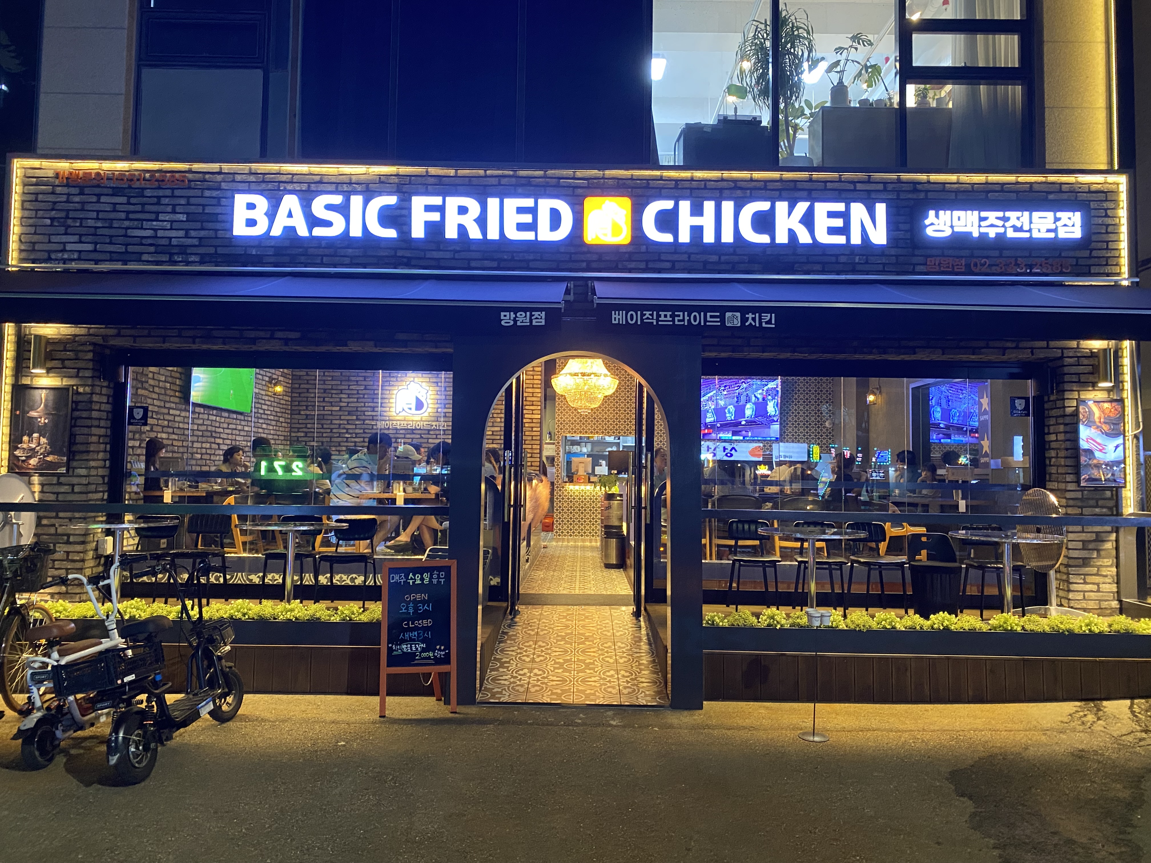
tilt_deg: +2.9
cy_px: 432
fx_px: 865
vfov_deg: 53.1
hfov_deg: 67.3
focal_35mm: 26
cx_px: 576
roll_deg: -1.8
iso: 400
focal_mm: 4.25
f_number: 1.8
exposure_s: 1/40
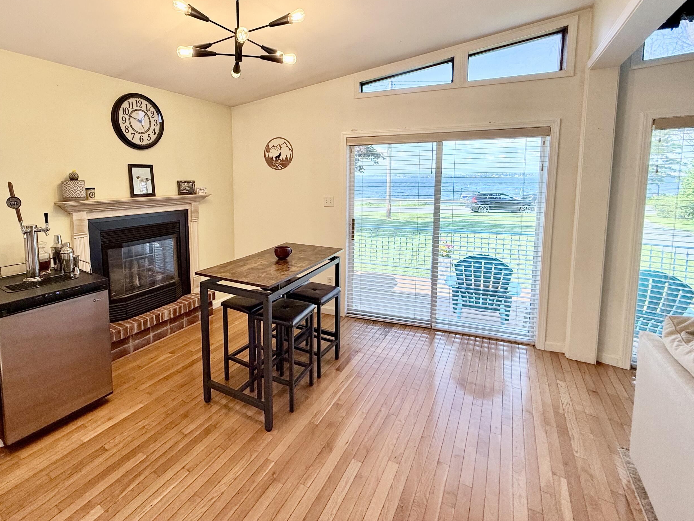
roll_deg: +0.0
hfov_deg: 90.2
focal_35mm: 17
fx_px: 341
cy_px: 209
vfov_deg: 73.9
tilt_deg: -3.7
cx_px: 288
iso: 64
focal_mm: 2.22
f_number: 2.2
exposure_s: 1/148
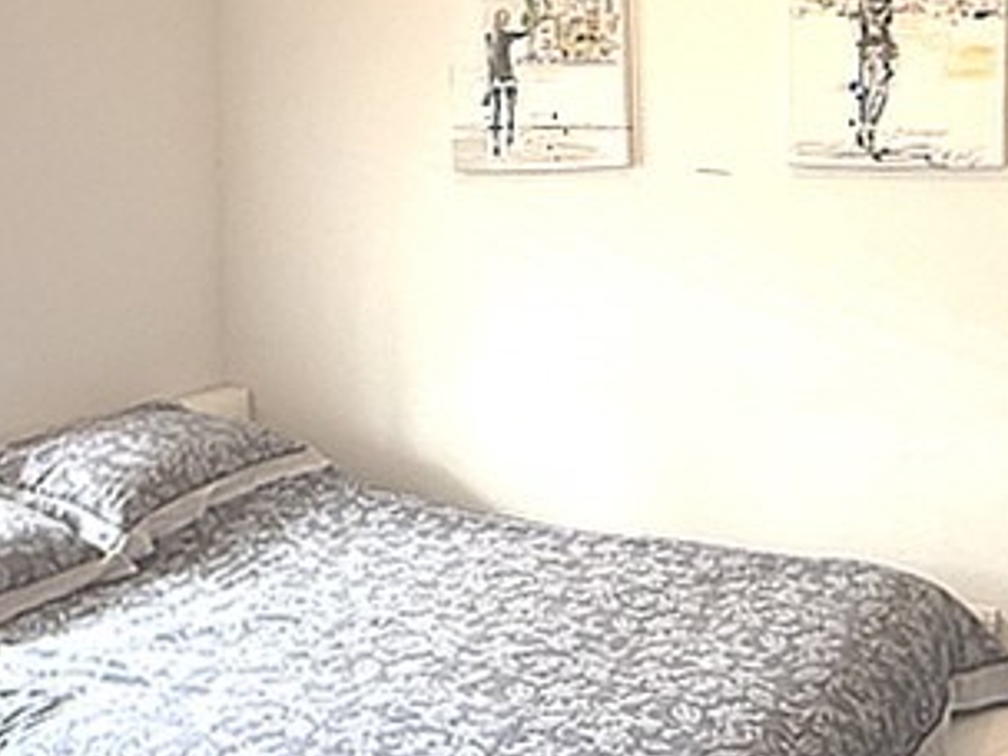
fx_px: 1339
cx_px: 643
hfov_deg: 40.9
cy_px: 225
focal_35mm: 46
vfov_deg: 31.2
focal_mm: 2.22
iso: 400
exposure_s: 1/120
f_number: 2.2
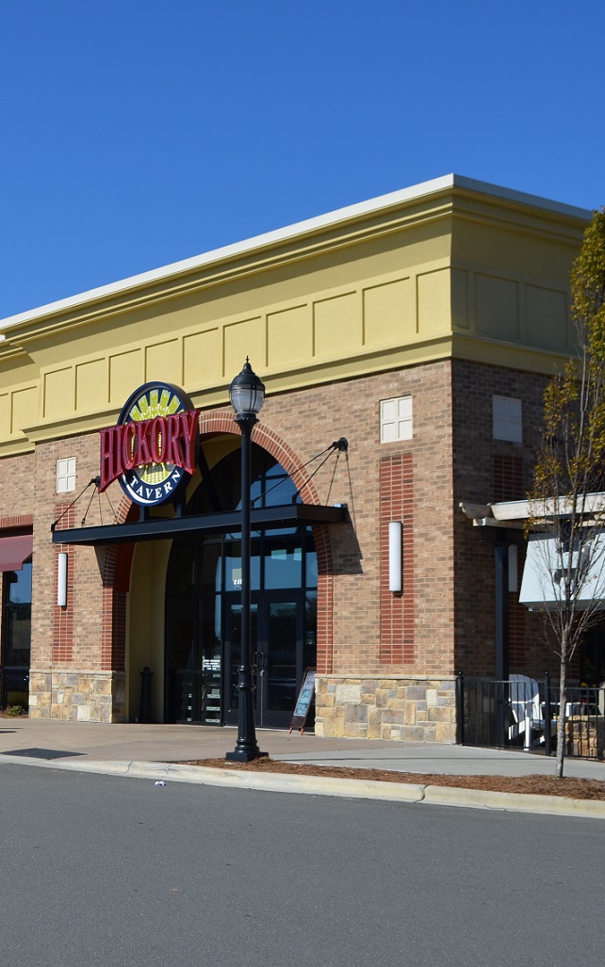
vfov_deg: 34.0
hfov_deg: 20.9
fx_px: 1583
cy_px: 484
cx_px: 0
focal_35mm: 60
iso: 100
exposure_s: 1/320
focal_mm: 26
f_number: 9
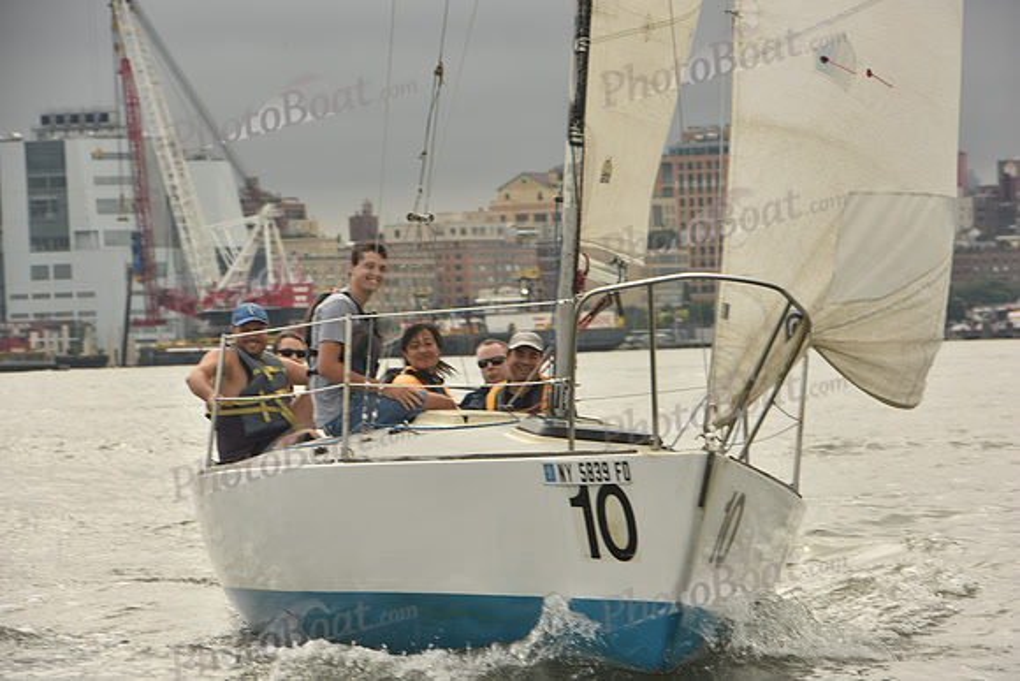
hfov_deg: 10.3
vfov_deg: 6.9
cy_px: 340
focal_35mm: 200
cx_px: 510
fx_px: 5668
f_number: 14
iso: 400
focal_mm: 200
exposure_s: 1/800
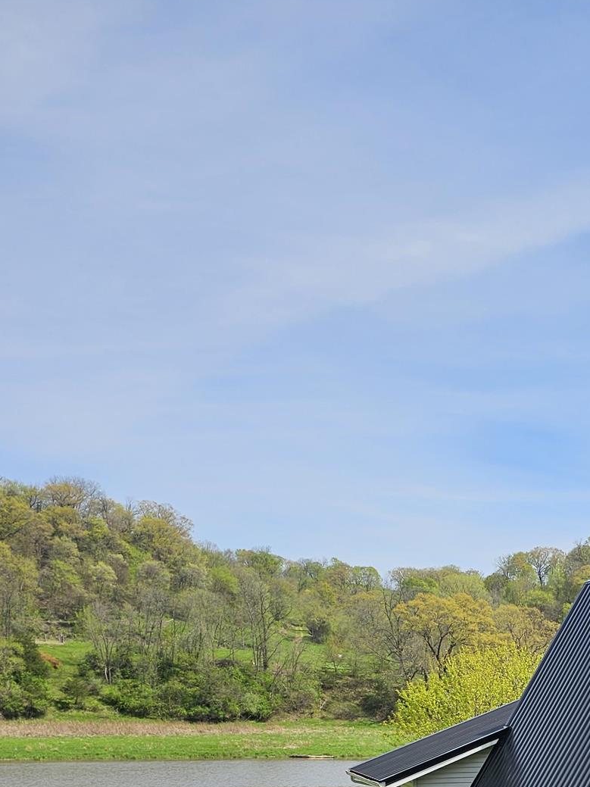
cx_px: 629
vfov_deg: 33.1
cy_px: 851
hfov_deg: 26.6
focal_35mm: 51
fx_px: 1159
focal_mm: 6.3
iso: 10
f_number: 1.7
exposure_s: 1/927
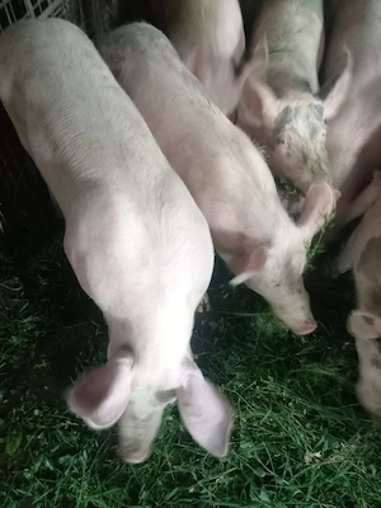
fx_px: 367
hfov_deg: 54.9
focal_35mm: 25
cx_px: 190
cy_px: 254
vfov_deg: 69.4
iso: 2178
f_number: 1.8
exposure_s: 1/14.3
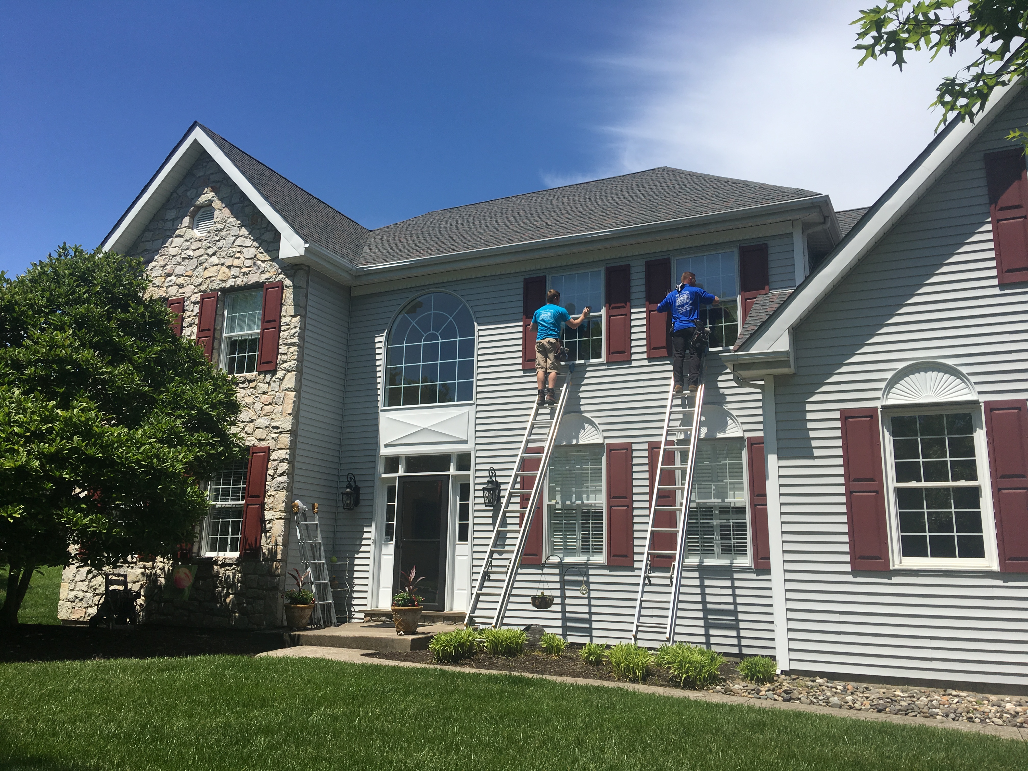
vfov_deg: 48.2
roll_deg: -1.2
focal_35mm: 29
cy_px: 386
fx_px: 861
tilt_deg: +14.1
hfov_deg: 61.7
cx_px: 514
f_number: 2.2
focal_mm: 4.15
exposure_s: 1/2331
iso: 25
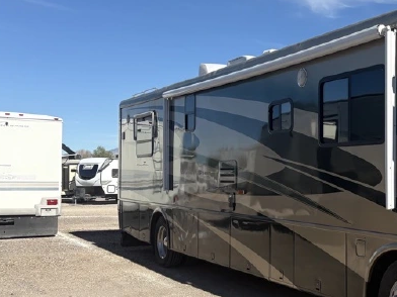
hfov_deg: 33.6
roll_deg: +0.1
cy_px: 164
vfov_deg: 27.5
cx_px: 382
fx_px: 608
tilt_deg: +1.9
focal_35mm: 53
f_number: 1.6
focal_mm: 5.96
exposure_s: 1/3623
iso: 50
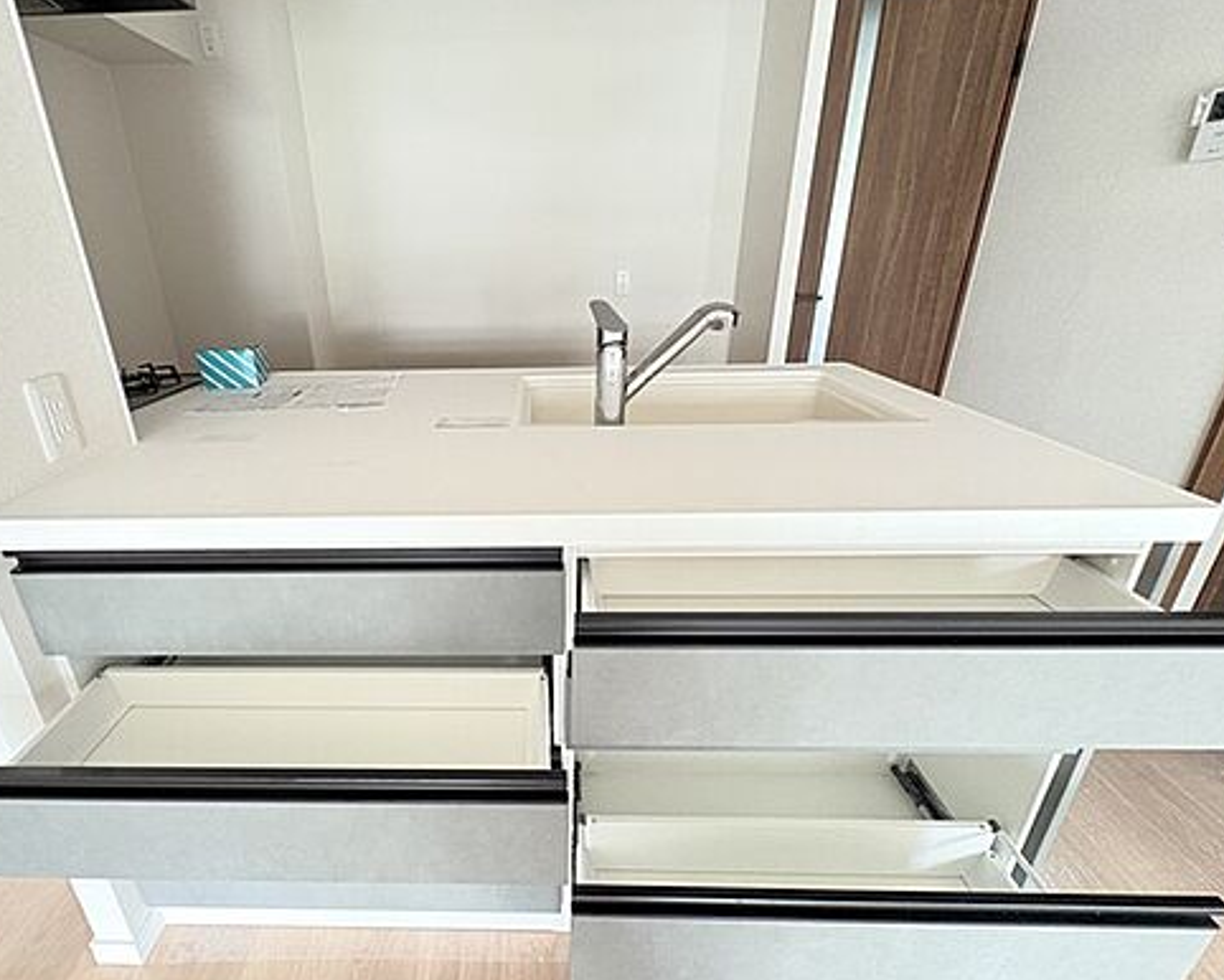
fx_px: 616
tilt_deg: -21.4
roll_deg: +2.5
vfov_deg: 77.0
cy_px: 500
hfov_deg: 89.0
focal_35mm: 17
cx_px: 521
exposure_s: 1/60
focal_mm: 2.22
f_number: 2.2
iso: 640
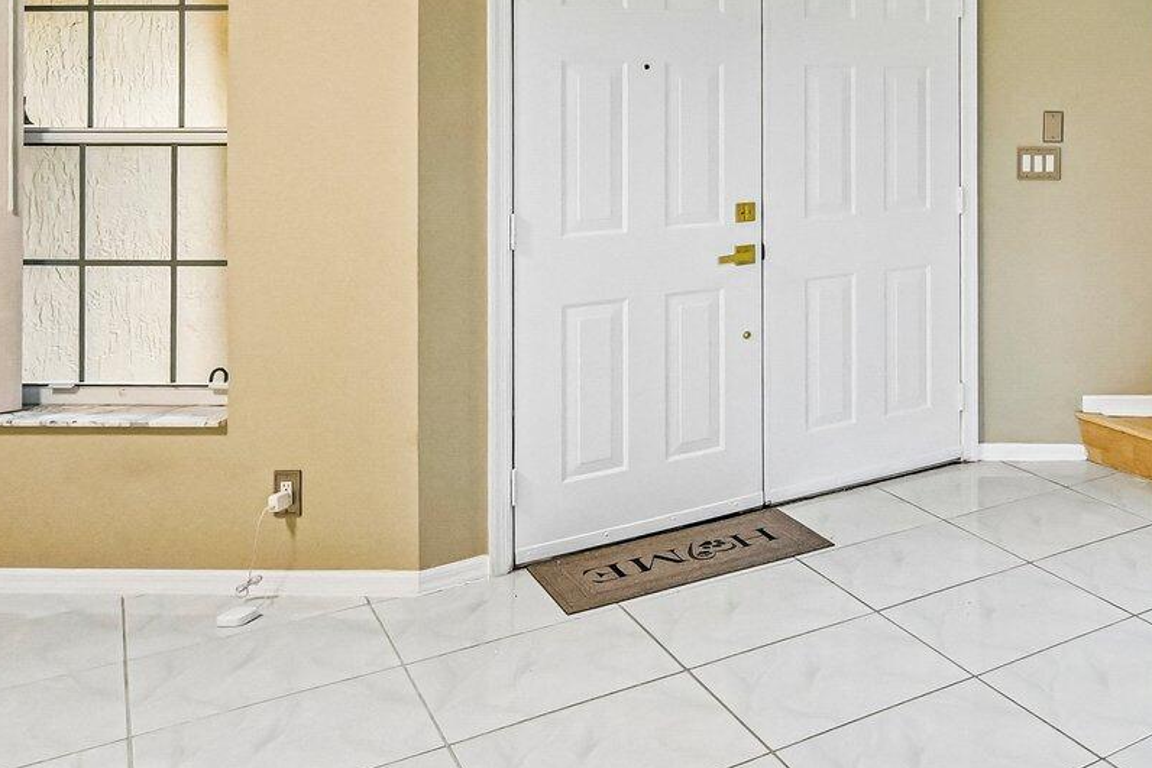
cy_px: 163
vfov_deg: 35.8
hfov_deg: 43.4
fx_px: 1152
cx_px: 1213
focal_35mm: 36
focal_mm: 14
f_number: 8
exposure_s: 1/125
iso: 4000
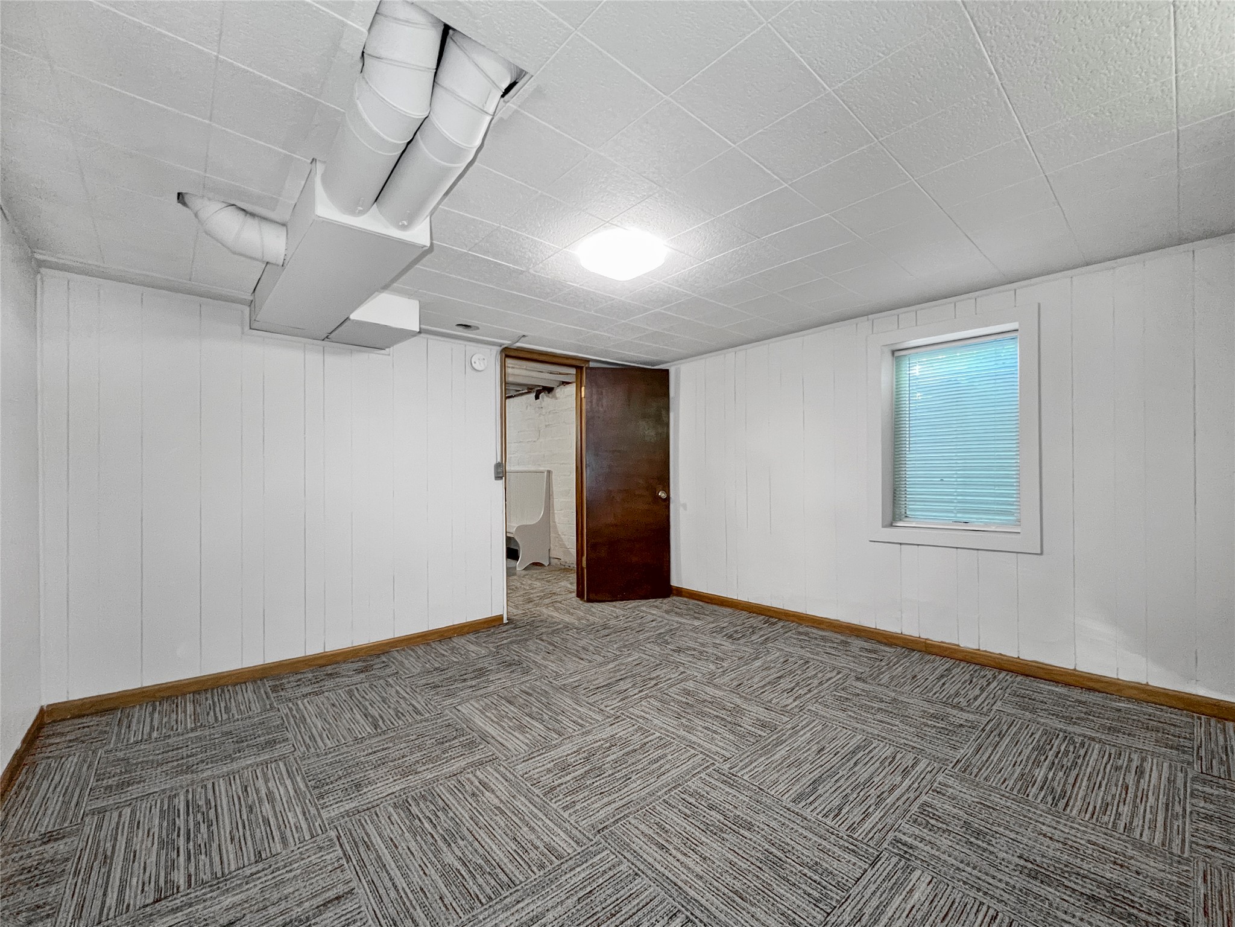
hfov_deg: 106.2
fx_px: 464
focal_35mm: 13
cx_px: 618
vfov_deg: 89.9
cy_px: 464
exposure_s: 1/60
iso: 400
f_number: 1.8
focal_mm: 1.57
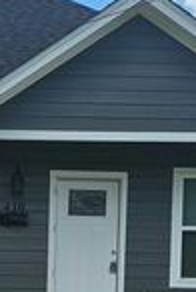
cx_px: 34
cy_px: 309
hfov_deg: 12.6
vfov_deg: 18.1
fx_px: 886
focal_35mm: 109
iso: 10
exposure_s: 1/1167
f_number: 1.7
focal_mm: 6.3
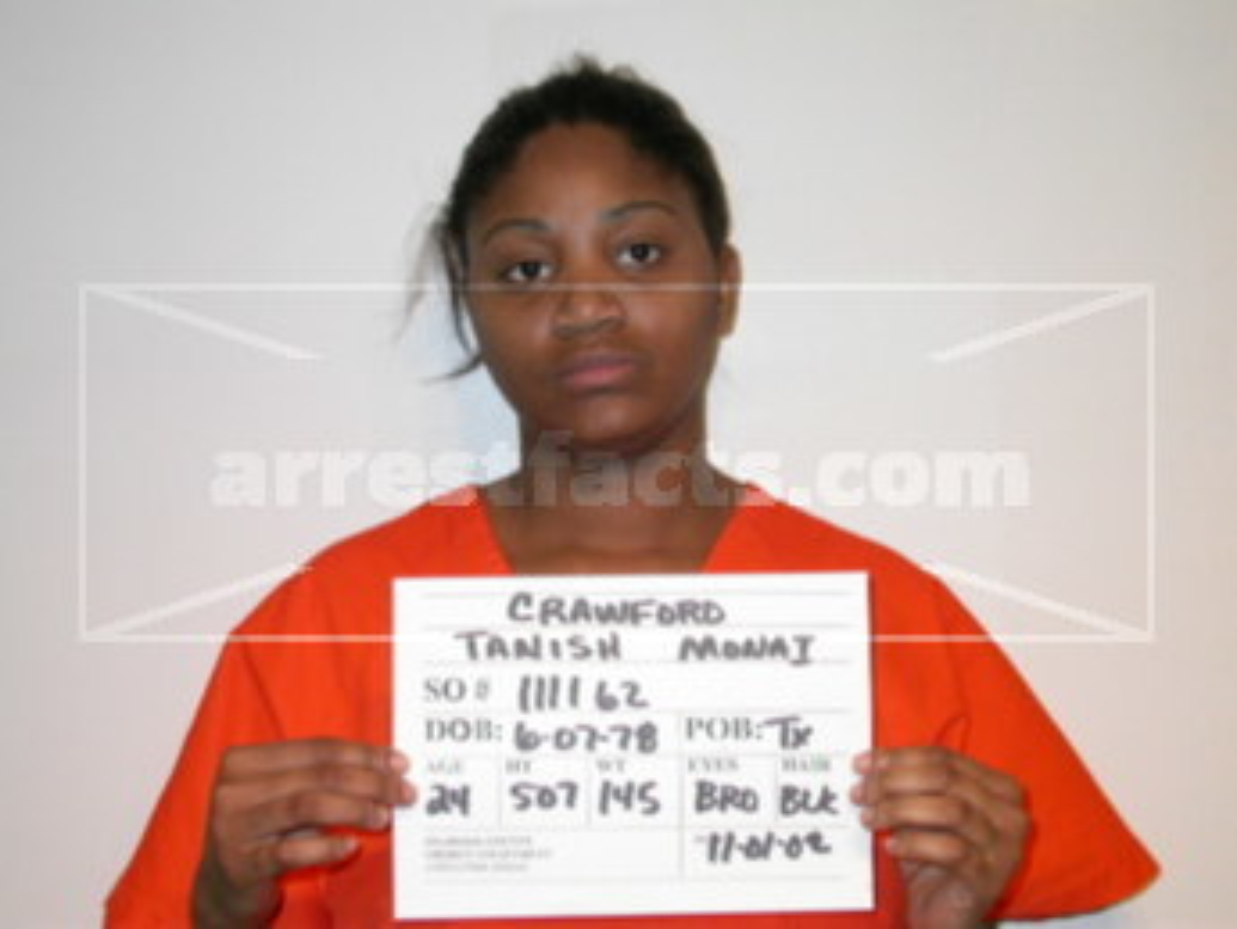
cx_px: 618
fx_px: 2324
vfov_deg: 22.6
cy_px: 464
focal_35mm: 65
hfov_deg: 29.8
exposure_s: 1/60.3
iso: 100
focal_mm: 13.6
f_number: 3.2
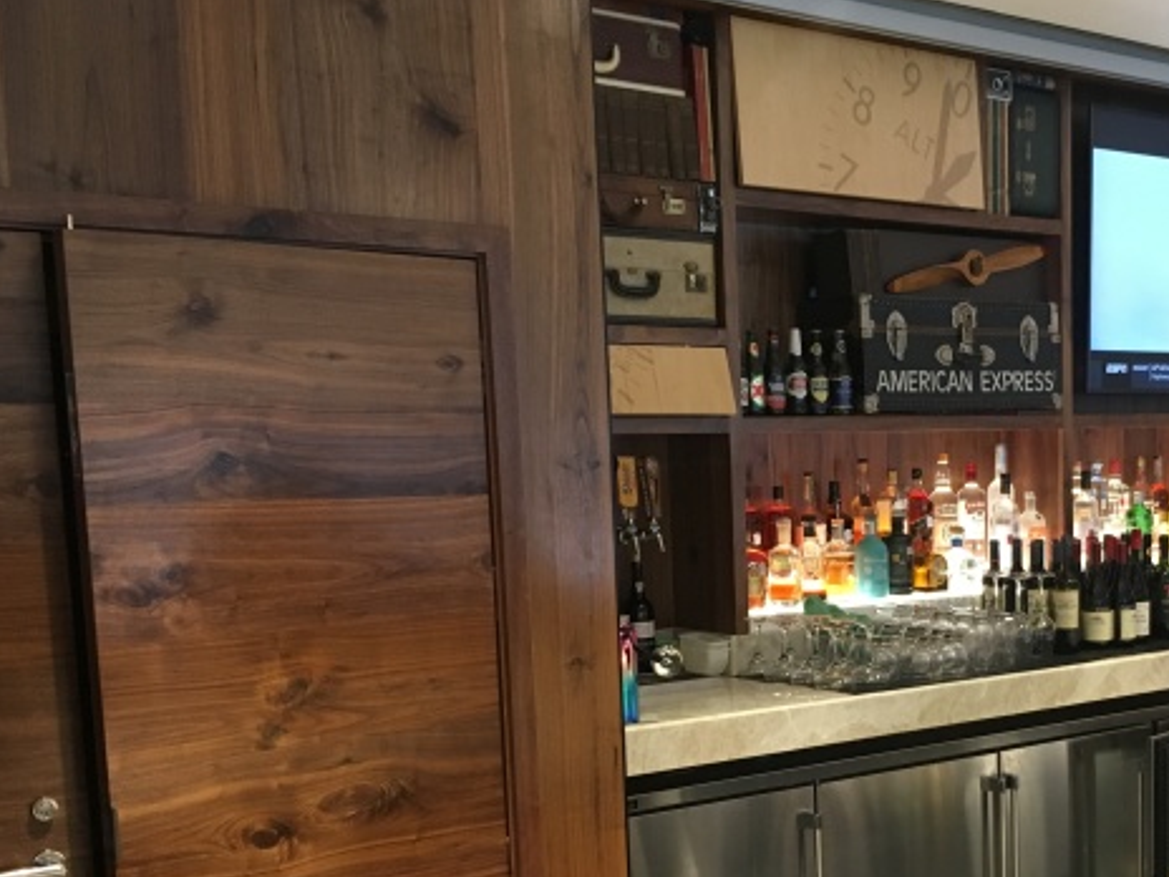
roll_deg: +1.4
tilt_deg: -8.2
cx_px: 899
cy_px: 685
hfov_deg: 37.1
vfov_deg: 28.6
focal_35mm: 50
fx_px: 1689
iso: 125
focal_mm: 4.15
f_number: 2.2
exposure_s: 1/30
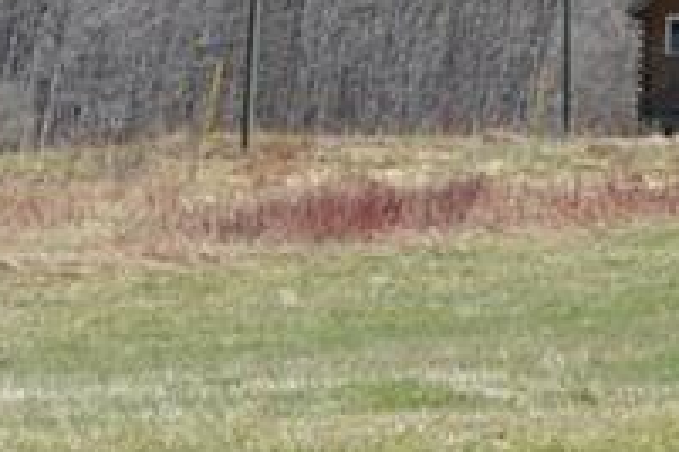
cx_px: 774
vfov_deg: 4.7
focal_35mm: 290
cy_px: 324
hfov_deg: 7.1
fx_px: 5469
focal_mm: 38
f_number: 8
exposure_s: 1/250
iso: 100
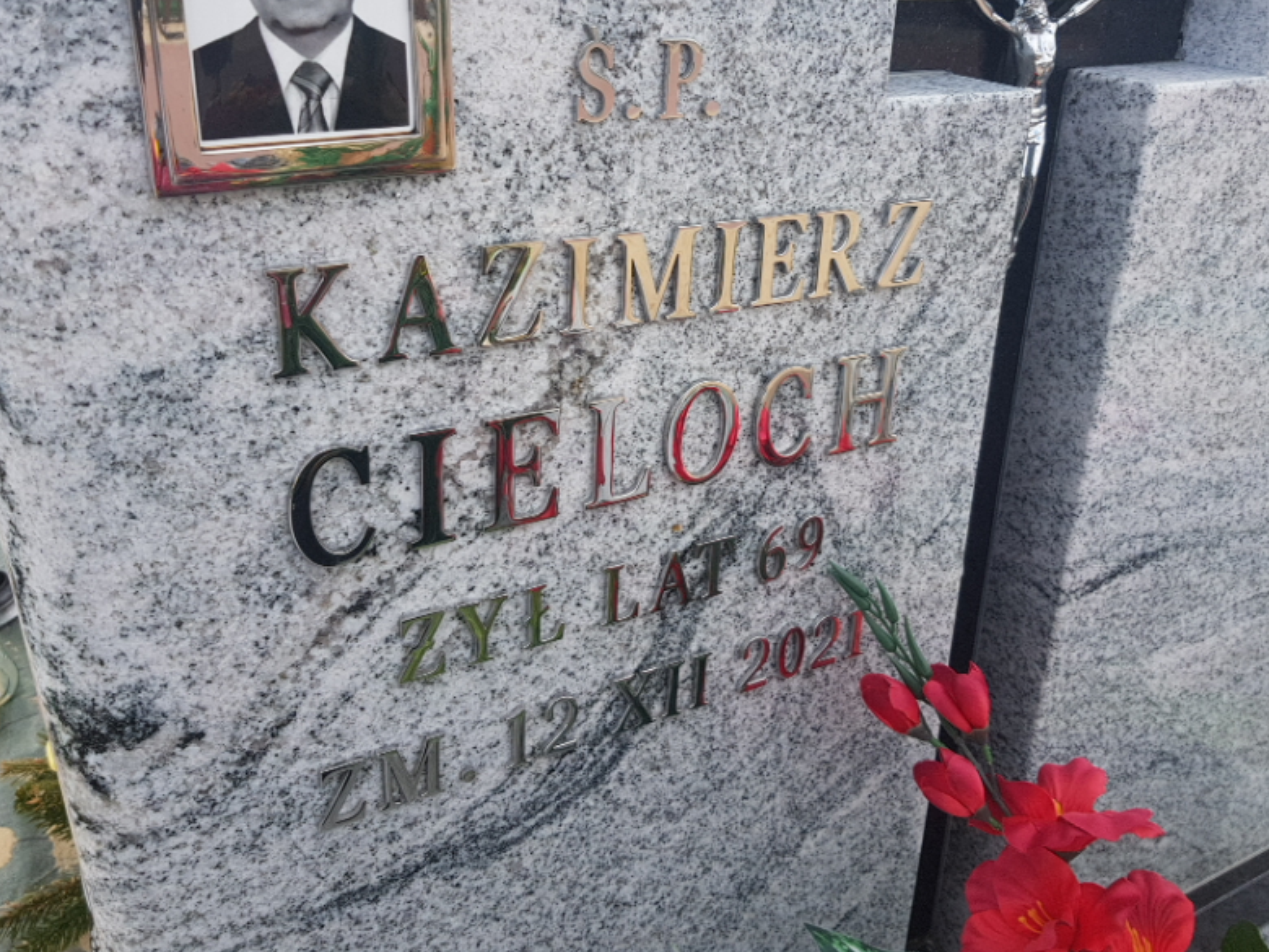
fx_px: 1173
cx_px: 661
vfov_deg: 43.9
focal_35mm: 32
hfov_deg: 56.8
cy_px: 369
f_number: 1.7
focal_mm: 4.2
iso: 40
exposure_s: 1/736
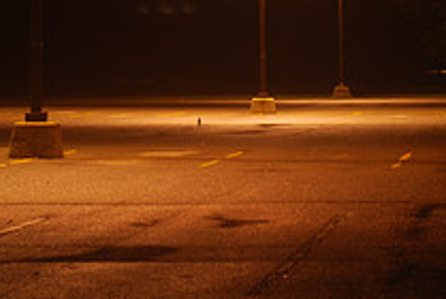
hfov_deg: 9.5
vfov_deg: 6.3
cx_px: 198
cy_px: -75
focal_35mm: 216
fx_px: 2680
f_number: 5
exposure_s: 1/1.3
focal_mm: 52
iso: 200
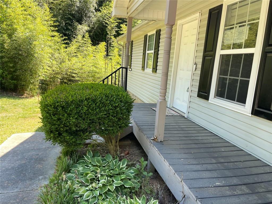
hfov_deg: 69.4
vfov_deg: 54.9
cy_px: 102
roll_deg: -4.6
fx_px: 196
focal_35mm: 25
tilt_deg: -7.6
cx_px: 136
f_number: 1.6
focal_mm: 5.1
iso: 32
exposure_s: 1/207
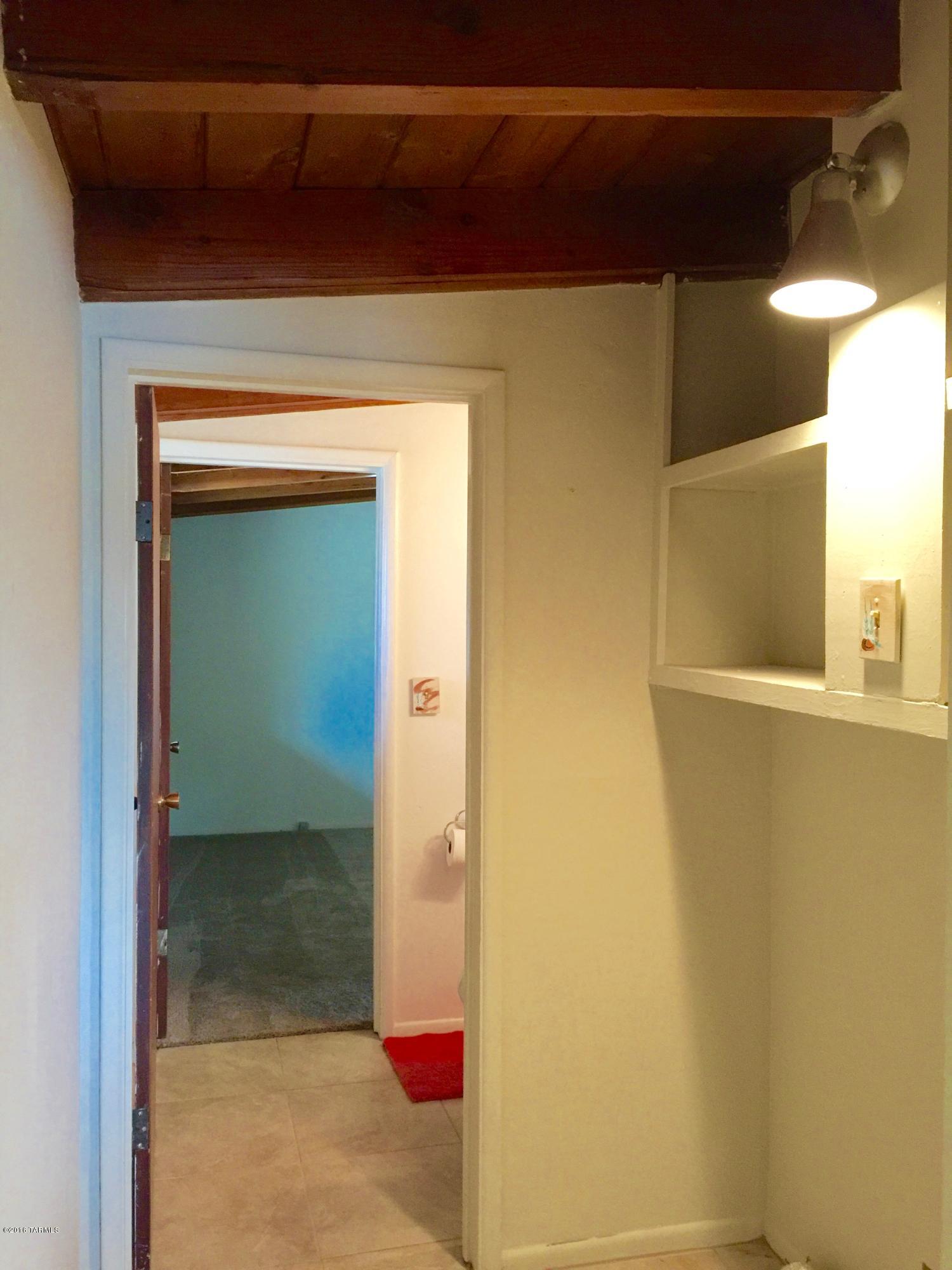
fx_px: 1063
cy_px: 635
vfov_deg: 61.7
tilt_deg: -0.6
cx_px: 476
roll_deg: +0.2
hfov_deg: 48.2
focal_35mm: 29
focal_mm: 4.15
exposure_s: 1/15
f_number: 2.2
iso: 125
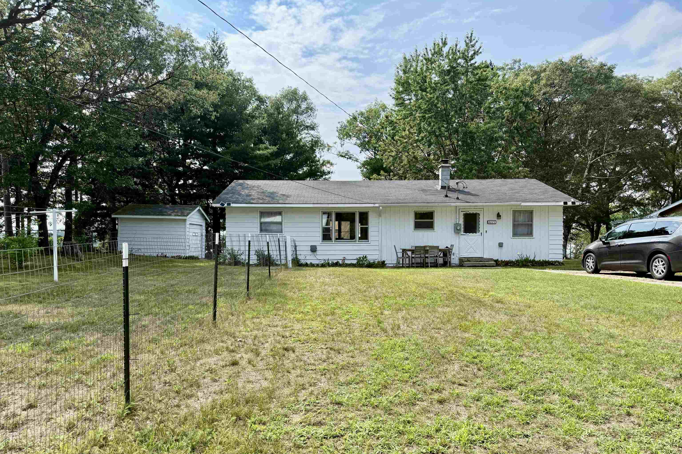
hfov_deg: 71.5
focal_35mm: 25
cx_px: 341
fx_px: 474
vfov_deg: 51.2
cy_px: 254
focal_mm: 6.76
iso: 100
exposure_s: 1/2801
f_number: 1.78
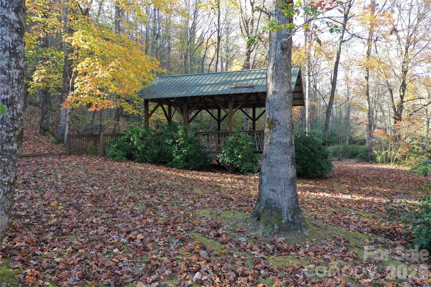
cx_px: 216
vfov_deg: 46.4
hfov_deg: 65.5
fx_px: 335
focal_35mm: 28
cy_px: 144
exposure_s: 1/60
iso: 100
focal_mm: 10.26
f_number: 3.5
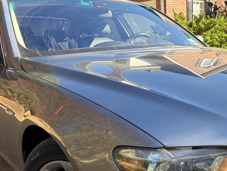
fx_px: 302
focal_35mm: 46
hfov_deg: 40.3
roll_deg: +1.7
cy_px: 138
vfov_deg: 30.7
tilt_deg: -18.9
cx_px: 166
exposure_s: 1/500
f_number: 1.6
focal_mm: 5.96
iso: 50
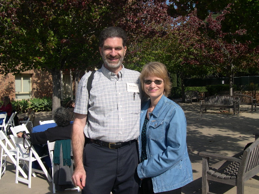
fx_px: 284
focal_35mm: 38
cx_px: 130
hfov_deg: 49.0
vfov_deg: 37.7
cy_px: 97
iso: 100
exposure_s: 1/254
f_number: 7.6
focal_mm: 8
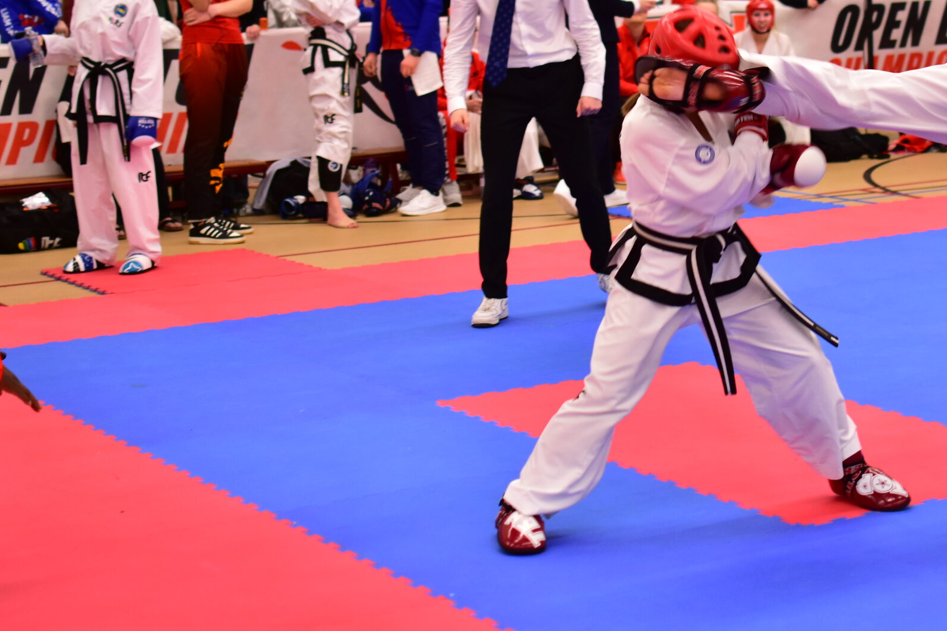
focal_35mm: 85
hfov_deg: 23.8
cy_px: 147
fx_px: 2231
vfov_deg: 16.0
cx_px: 639
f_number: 2.2
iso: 500
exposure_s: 1/250
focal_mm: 35
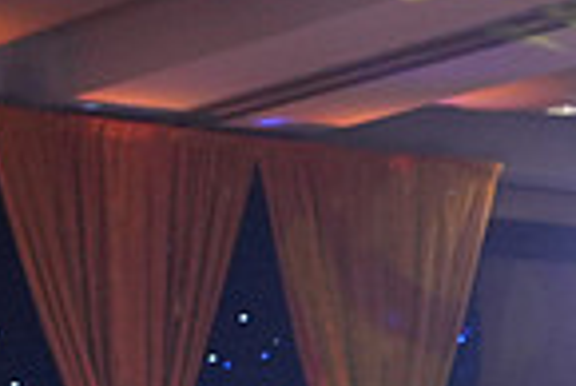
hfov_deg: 9.8
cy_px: 615
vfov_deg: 6.9
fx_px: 3139
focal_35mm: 196
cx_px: -524
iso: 1600
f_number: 4
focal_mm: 33
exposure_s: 1/400
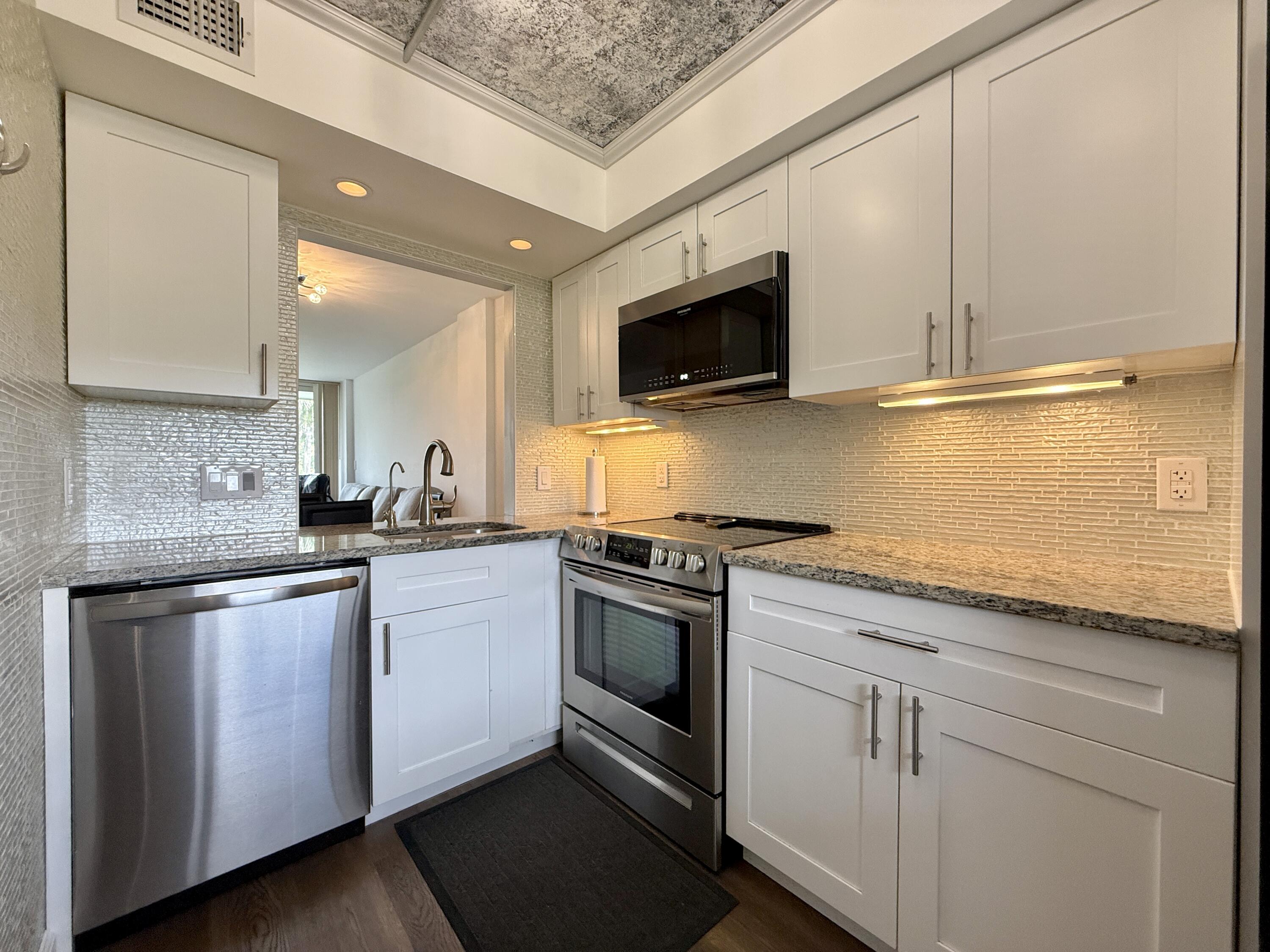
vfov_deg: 85.7
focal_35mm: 14
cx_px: 635
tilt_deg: -0.6
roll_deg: +0.1
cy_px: 476
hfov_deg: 102.1
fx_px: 514
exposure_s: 1/120
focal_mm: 2.22
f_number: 2.2
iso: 250
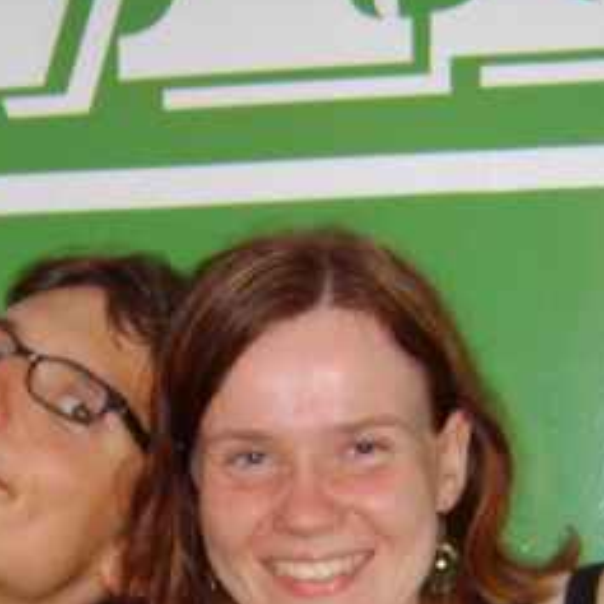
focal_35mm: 81
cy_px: 511
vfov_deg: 21.1
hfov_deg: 21.2
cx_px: 166
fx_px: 1599
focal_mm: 8.13
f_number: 2.7
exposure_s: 1/30
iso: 141
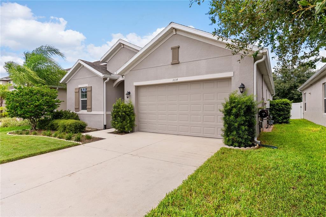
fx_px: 172
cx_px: 163
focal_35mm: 19
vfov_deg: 64.6
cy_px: 108
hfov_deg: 86.9
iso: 100
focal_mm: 19
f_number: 8
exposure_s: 1/60
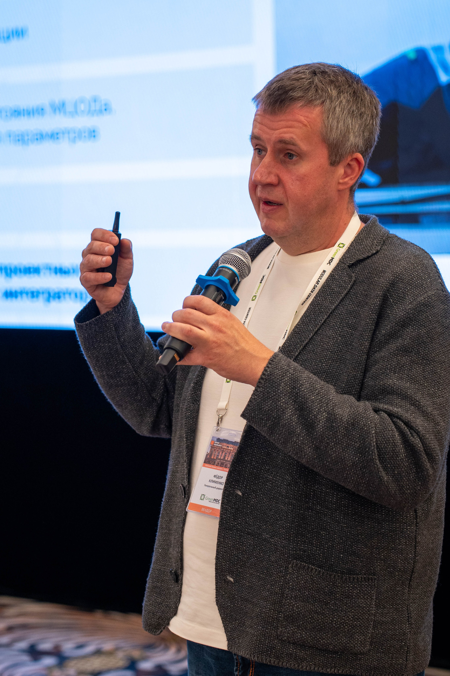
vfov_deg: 20.4
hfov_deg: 13.7
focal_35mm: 100
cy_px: 338
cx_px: 225
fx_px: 1875
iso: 500
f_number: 2.8
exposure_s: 1/200
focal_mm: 67
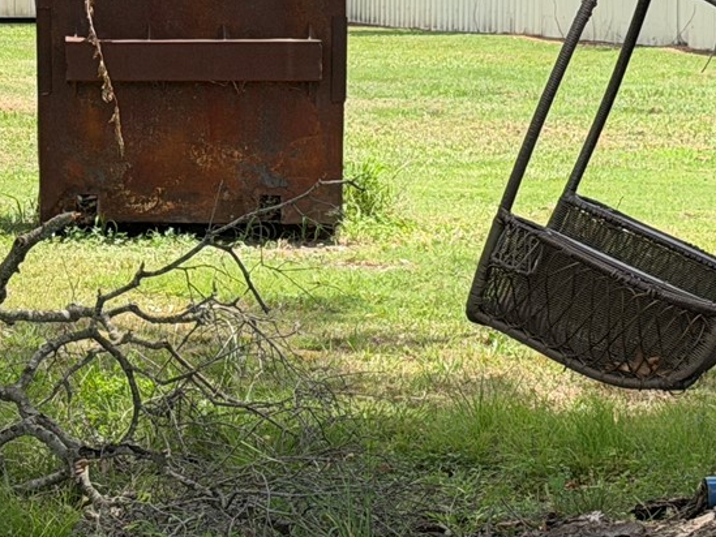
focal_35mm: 179
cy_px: 36
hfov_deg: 10.9
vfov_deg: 8.3
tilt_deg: -1.5
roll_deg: +0.0
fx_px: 3703
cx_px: -57
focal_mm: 6.76
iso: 80
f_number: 1.78
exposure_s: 1/2667
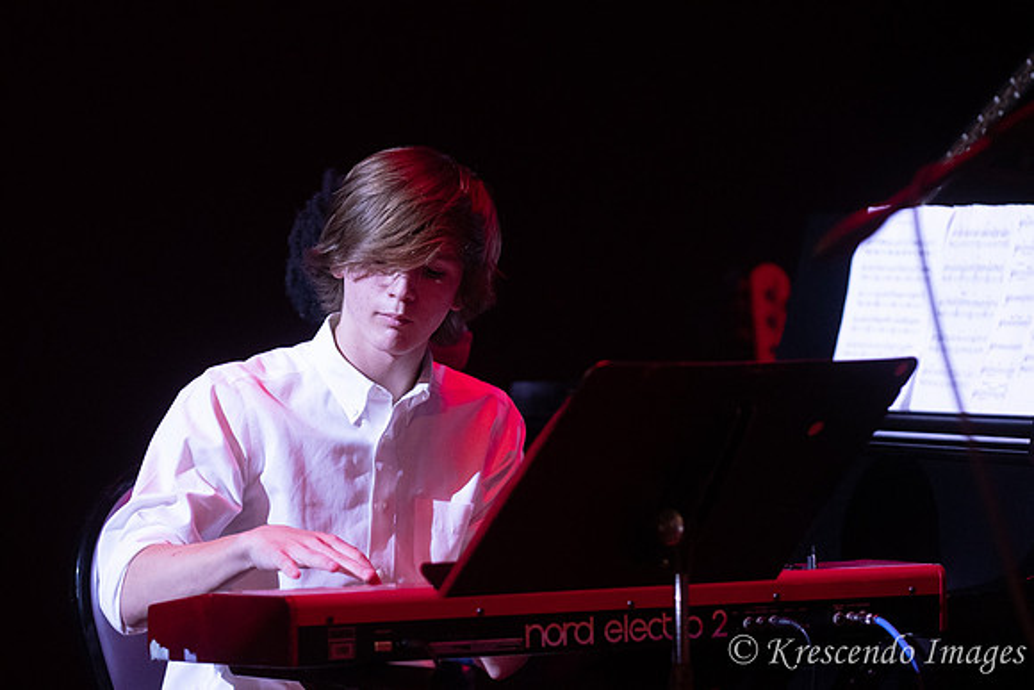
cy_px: 345
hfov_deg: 11.0
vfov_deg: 7.3
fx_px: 5386
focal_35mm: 188
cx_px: 517
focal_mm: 125
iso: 3200
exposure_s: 1/200
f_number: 2.8
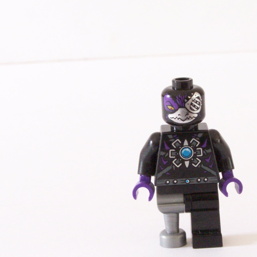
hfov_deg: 17.8
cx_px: 191
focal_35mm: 97
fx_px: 815
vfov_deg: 17.9
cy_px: 152
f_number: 8
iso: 400
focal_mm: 11.1
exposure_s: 1/6
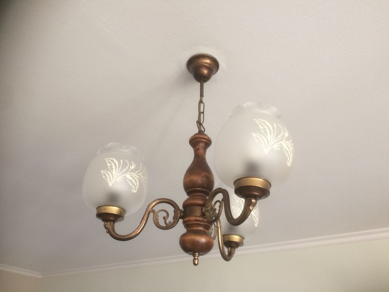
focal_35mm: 29
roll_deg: -2.5
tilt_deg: +32.6
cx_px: 194
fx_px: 326
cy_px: 146
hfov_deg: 61.7
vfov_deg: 48.2
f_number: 2.2
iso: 125
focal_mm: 4.15
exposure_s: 1/33
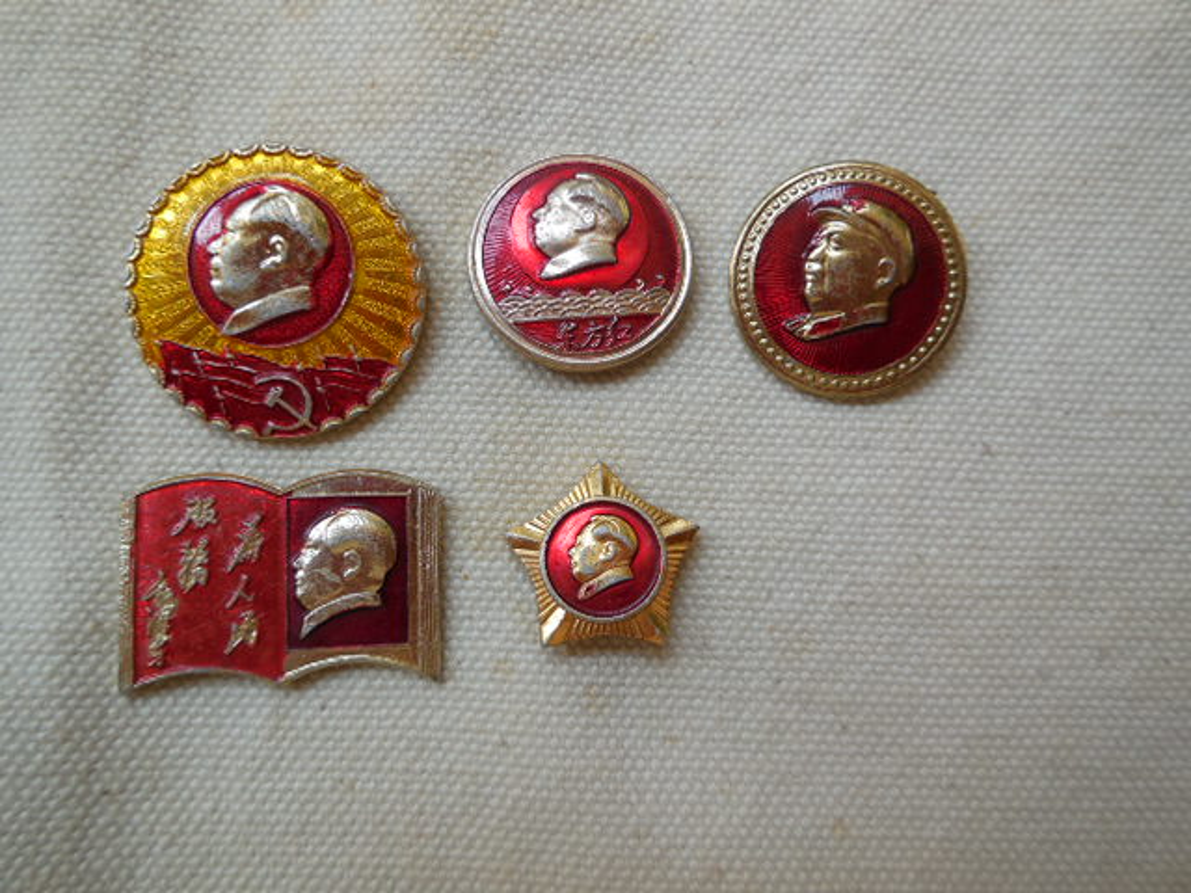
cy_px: 446
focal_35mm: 25
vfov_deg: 54.9
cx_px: 596
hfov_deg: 69.4
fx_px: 860
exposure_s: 1/160
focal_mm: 4.5
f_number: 3.1
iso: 125
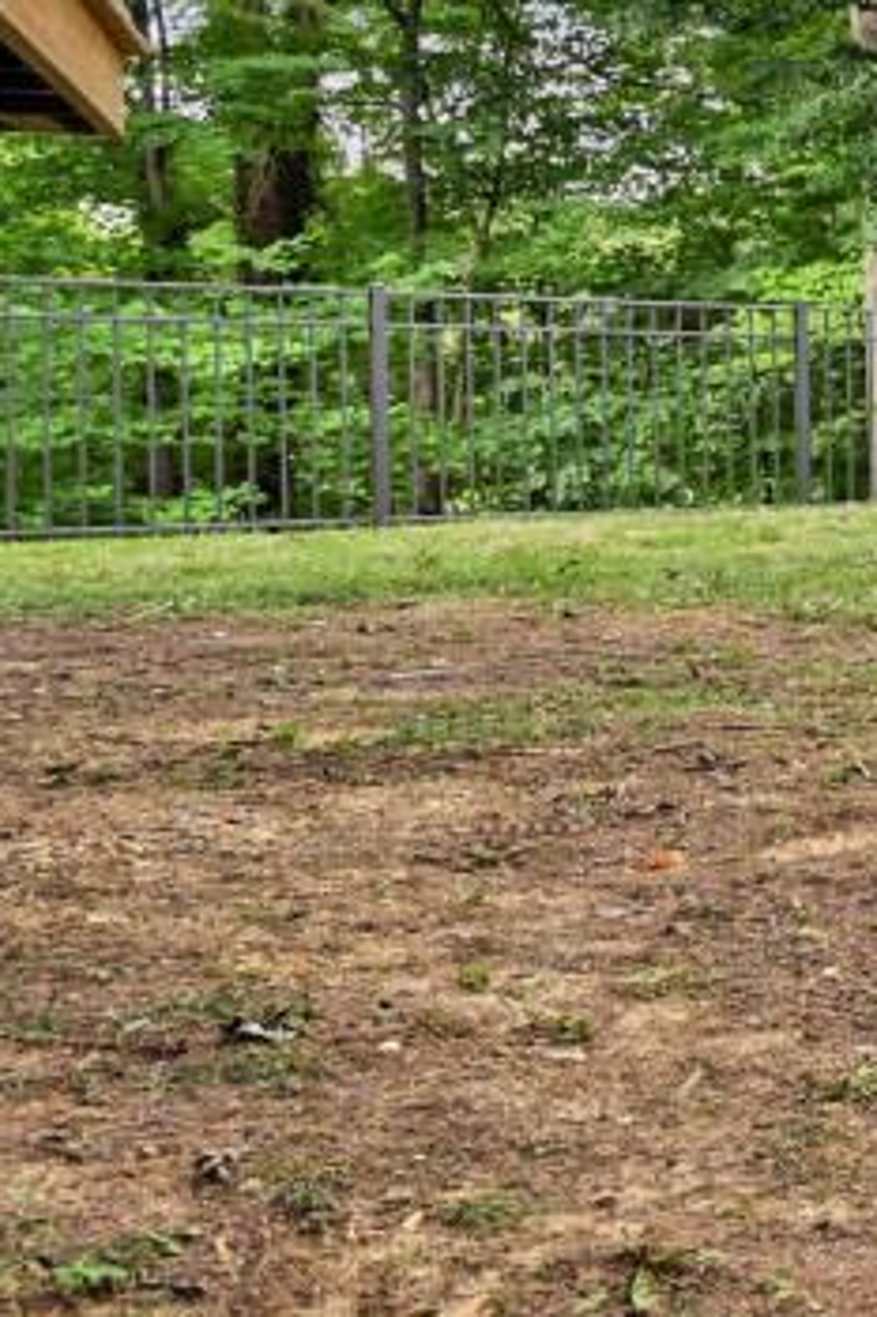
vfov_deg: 32.9
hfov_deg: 12.8
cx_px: 2394
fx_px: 2195
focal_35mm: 60
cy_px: 376
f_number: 4.5
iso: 200
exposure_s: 1/250
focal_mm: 14
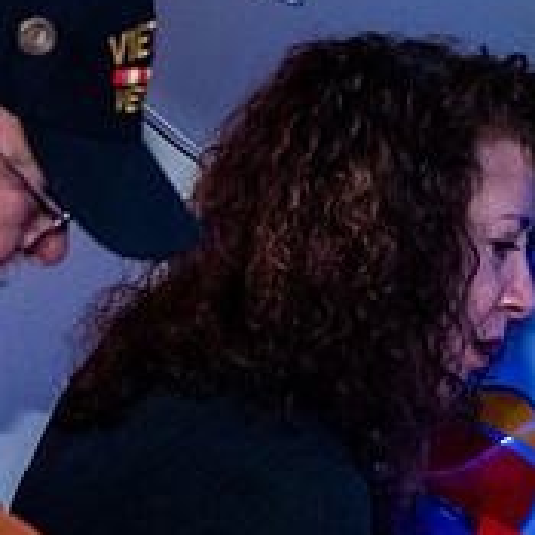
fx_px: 4476
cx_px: 471
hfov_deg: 6.8
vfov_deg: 6.8
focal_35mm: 256
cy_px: 254
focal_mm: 91
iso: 12800
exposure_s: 1/200
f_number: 7.1
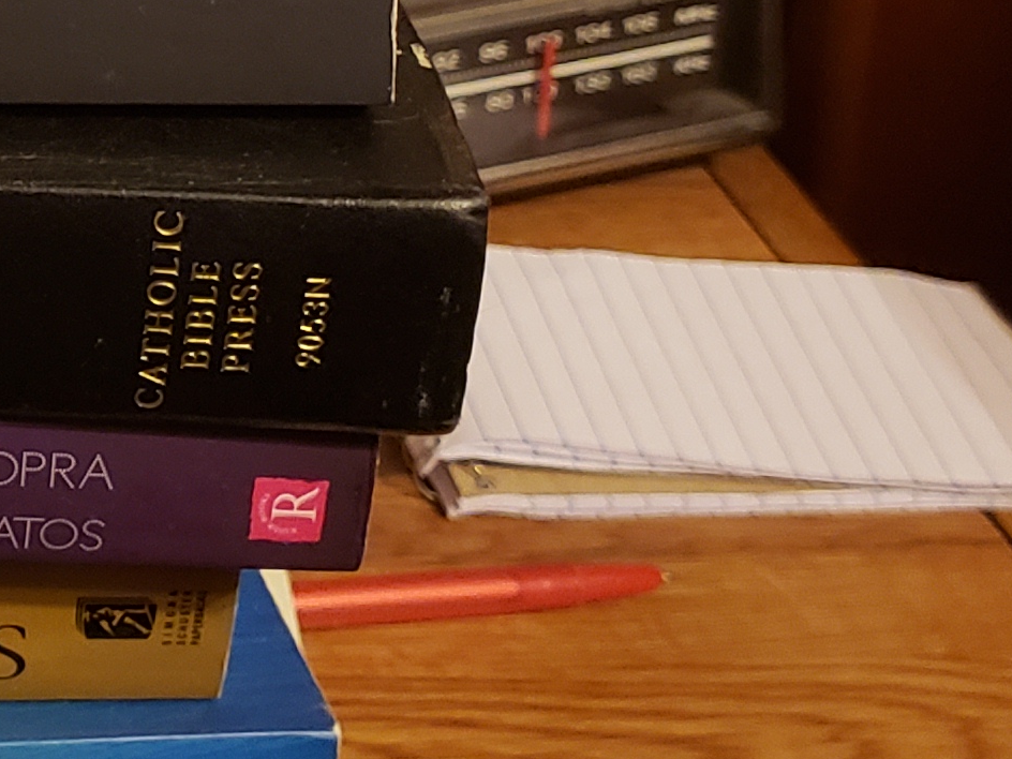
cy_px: -169
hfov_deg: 15.8
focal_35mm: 111
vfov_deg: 13.0
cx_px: -640
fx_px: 3245
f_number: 1.5
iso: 250
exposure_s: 1/15
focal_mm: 4.3
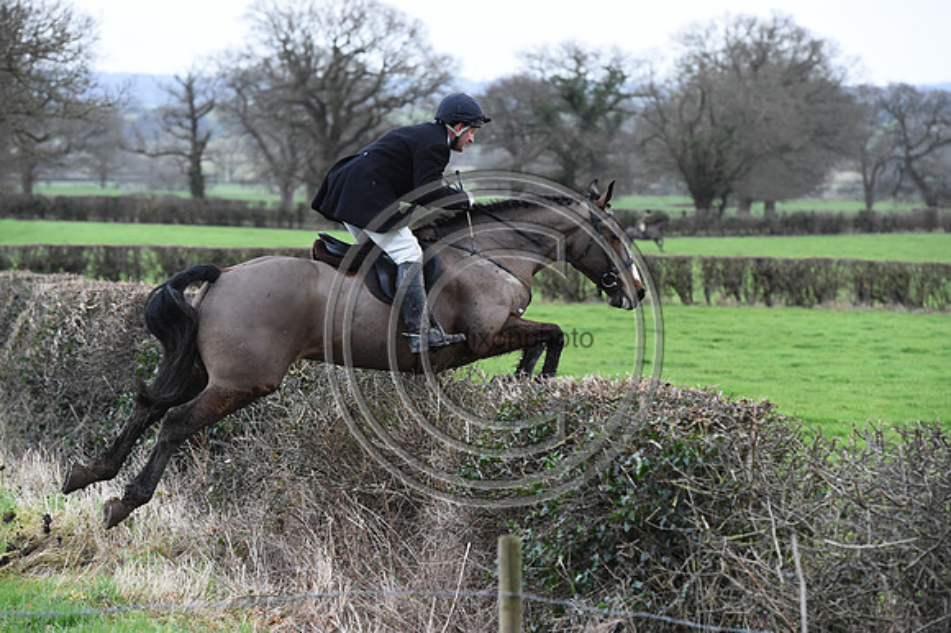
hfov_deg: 12.8
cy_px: 316
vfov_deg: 8.6
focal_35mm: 160
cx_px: 476
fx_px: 4224
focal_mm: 160
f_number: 5.6
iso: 3200
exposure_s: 1/1250
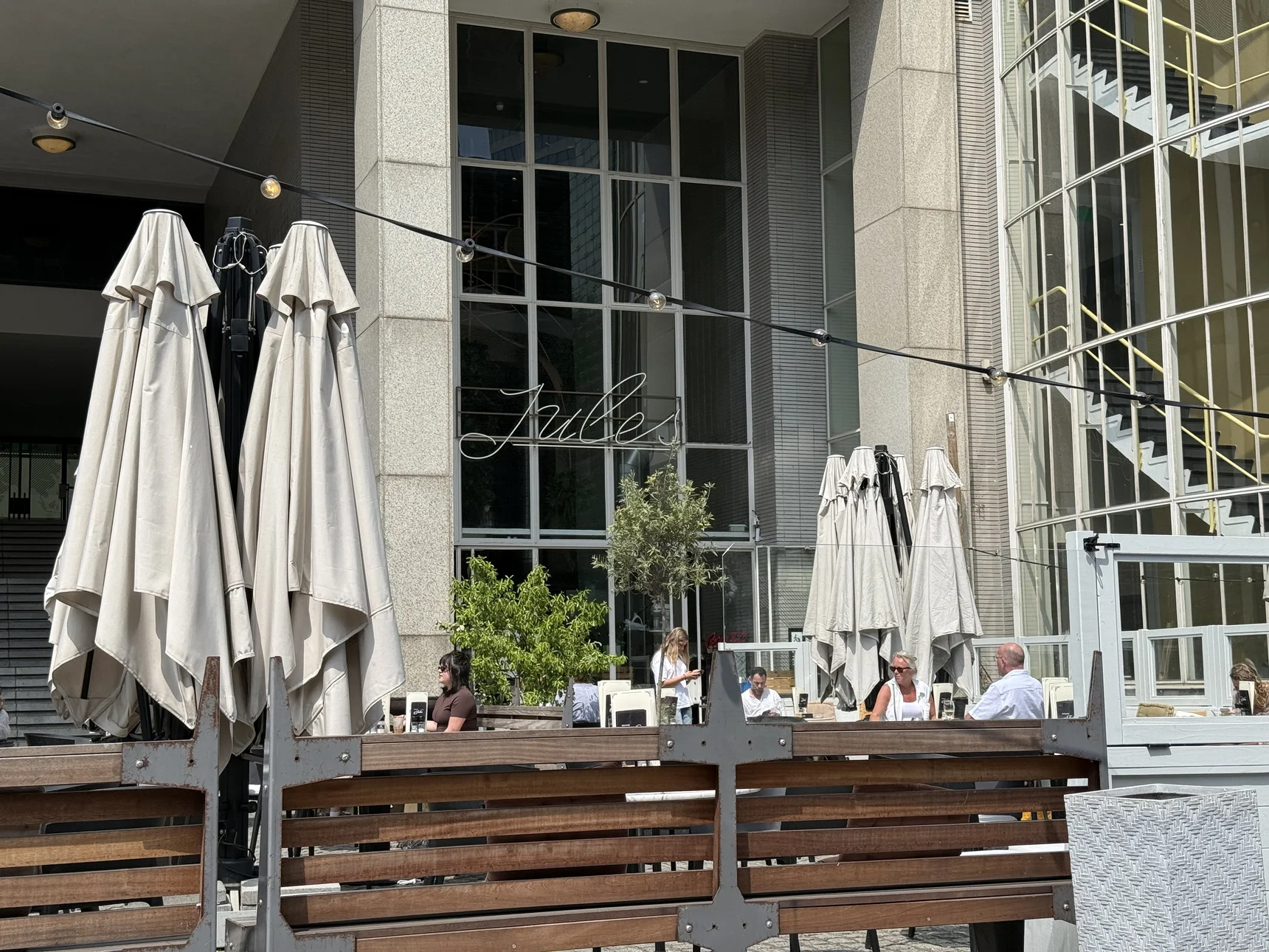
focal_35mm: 48
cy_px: 476
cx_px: 634
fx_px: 1760
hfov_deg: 39.7
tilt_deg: +6.6
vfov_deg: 30.3
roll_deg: +0.8
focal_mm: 6.76
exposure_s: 1/4329
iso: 64
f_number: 1.78
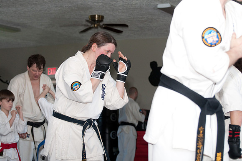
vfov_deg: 13.0
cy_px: 80
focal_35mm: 105
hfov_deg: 19.5
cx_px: 121
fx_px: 705
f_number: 4.5
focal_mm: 70
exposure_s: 1/200
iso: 800
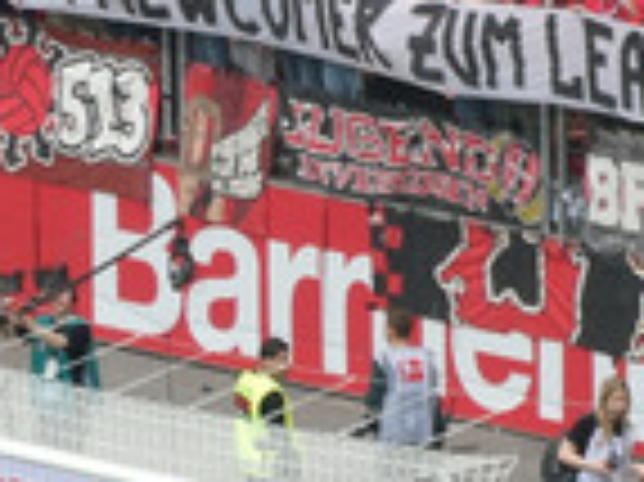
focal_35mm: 715
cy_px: 212
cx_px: 603
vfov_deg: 2.1
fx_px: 13291
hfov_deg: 2.8
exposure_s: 1/80
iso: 80
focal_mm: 28.7
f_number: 5.5
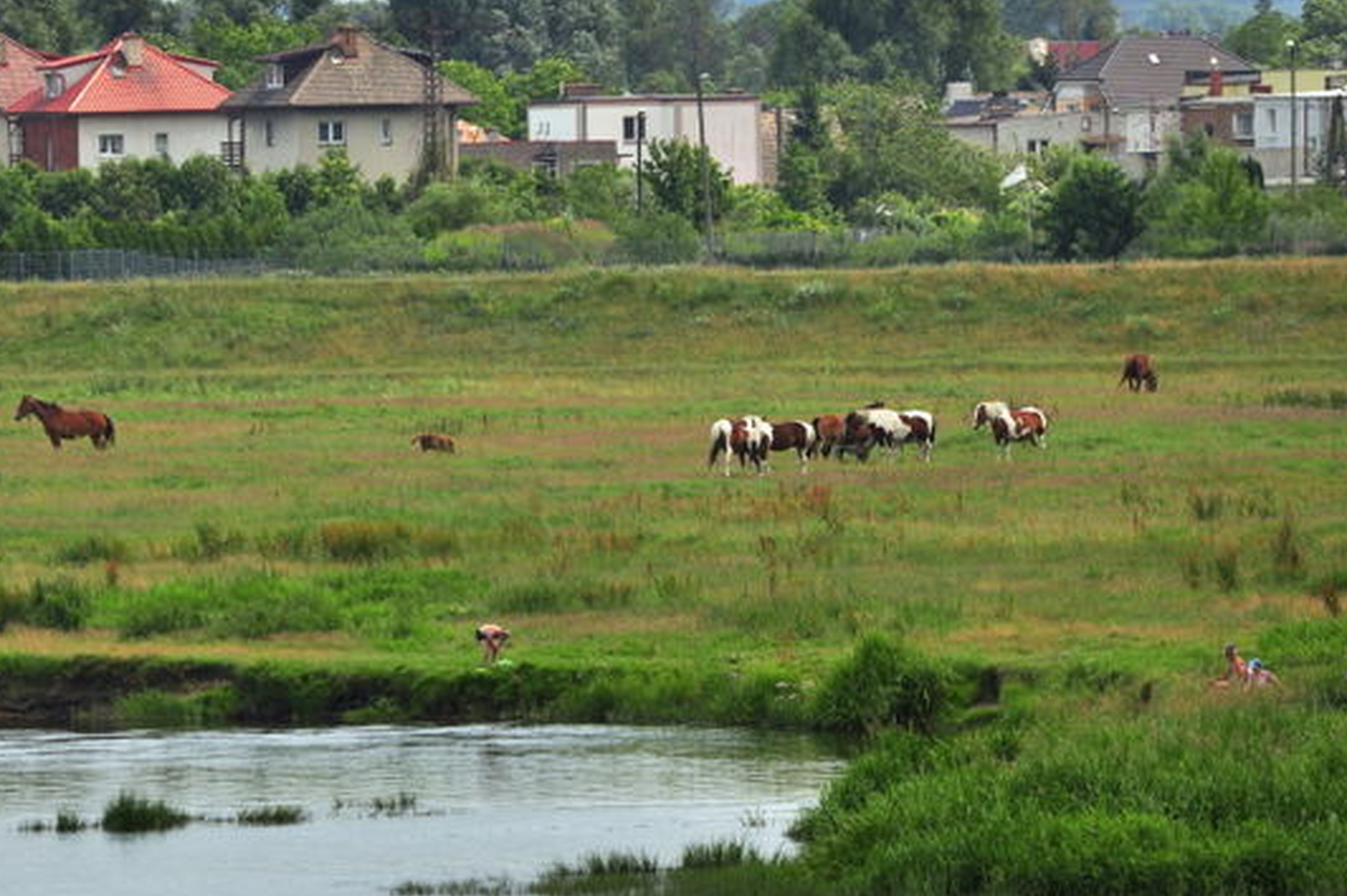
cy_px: 534
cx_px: 470
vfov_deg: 1.9
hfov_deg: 2.9
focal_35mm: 709
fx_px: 26511
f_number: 6
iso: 320
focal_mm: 350
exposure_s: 1/2000
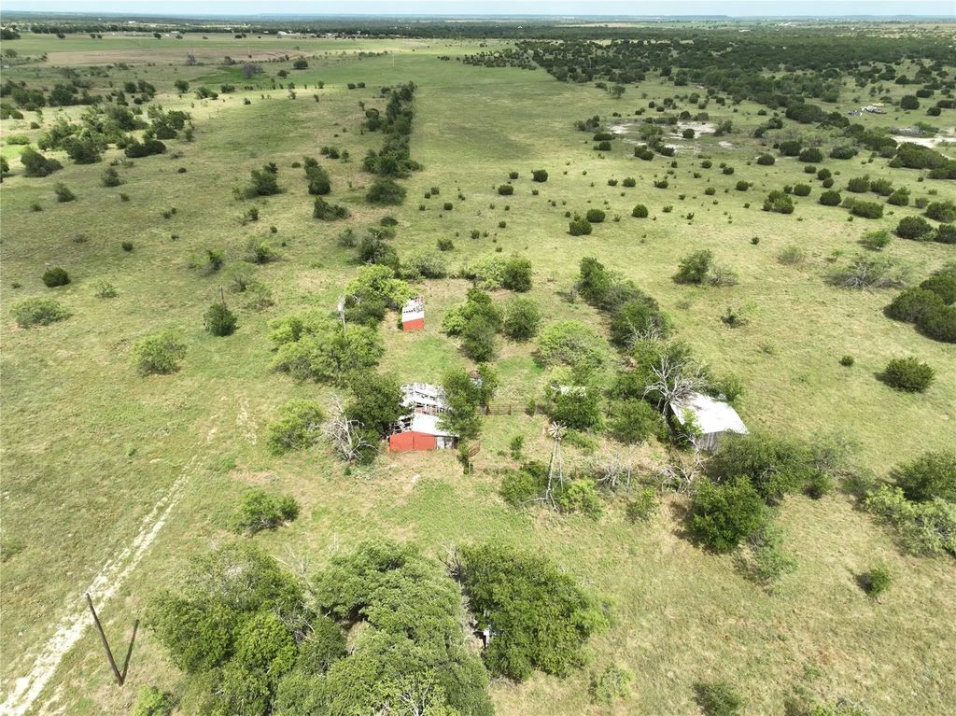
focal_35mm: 24
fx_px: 663
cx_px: 478
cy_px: 358
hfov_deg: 71.6
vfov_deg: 56.8
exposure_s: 1/1000
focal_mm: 12.29
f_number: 2.8
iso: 100
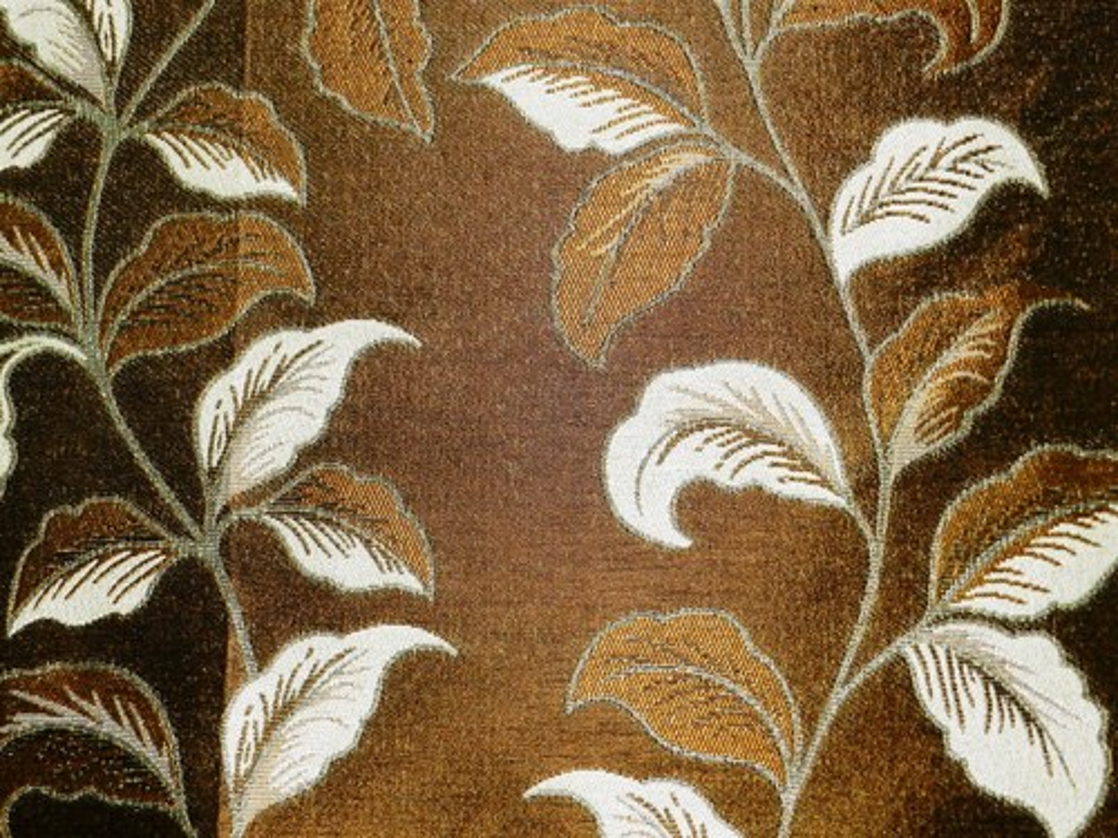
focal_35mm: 53
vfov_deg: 27.5
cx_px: 559
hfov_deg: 36.2
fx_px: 1712
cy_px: 419
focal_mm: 9.4
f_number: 4.4
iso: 200
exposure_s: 1/30
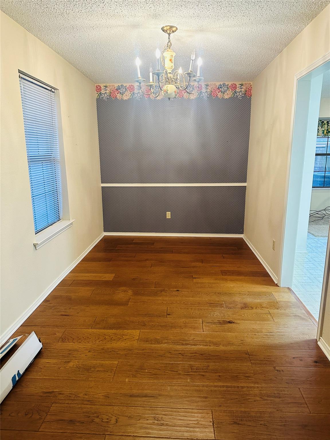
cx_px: 165
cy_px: 220
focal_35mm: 24
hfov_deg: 56.8
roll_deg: +0.2
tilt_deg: -11.8
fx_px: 305
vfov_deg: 71.6
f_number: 1.78
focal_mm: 6.86
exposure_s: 1/60
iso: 250
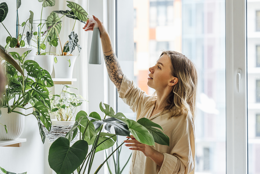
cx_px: 130
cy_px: 87
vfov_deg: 16.1
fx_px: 614
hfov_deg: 23.9
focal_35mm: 85
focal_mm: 85
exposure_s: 1/80
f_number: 3.5
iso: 1250
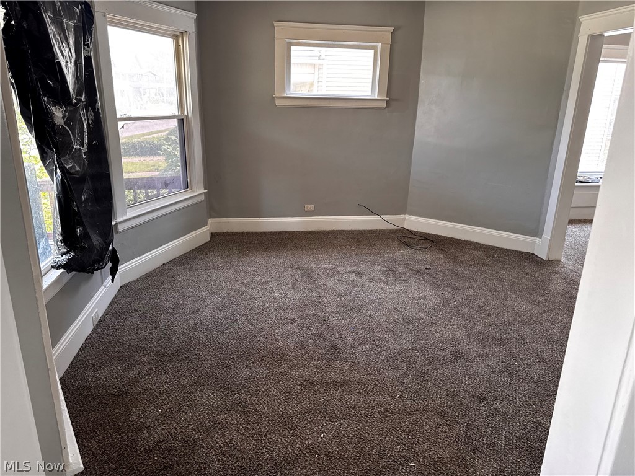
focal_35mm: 24
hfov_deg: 71.6
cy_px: 238
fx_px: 440
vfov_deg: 56.8
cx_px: 318
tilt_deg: -17.2
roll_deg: -0.9
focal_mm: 6.76
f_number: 1.78
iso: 200
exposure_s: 1/121
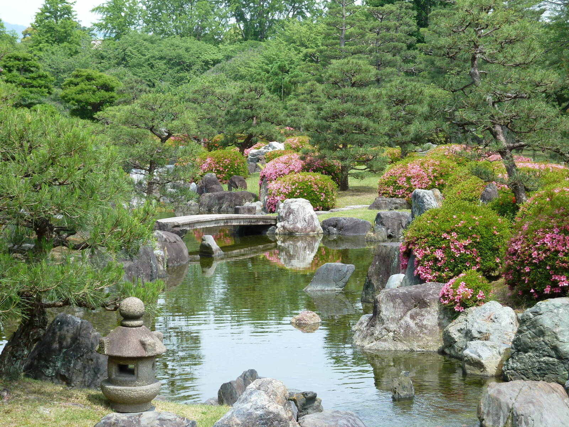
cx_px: 284
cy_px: 214
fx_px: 1479
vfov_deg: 16.4
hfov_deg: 21.8
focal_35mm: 90
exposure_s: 1/200
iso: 80
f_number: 4.3
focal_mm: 14.7
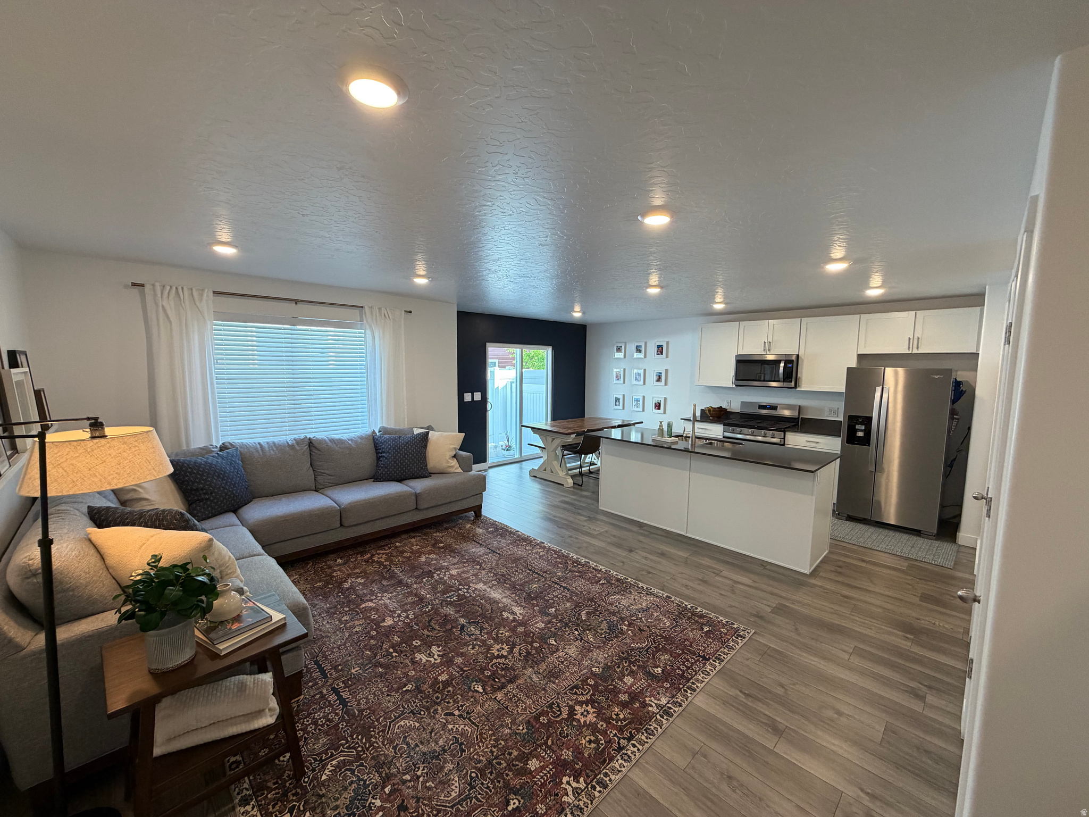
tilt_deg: -3.6
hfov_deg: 102.1
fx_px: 440
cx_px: 544
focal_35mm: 14
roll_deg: +0.3
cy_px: 408
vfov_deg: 85.7
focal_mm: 2.22
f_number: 2.2
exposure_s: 1/120
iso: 250
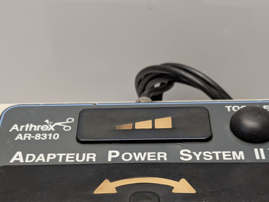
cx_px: 134
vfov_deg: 28.2
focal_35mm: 49
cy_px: 196
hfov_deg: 38.9
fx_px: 381
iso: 56
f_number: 1.85
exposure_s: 1/50
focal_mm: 6.81
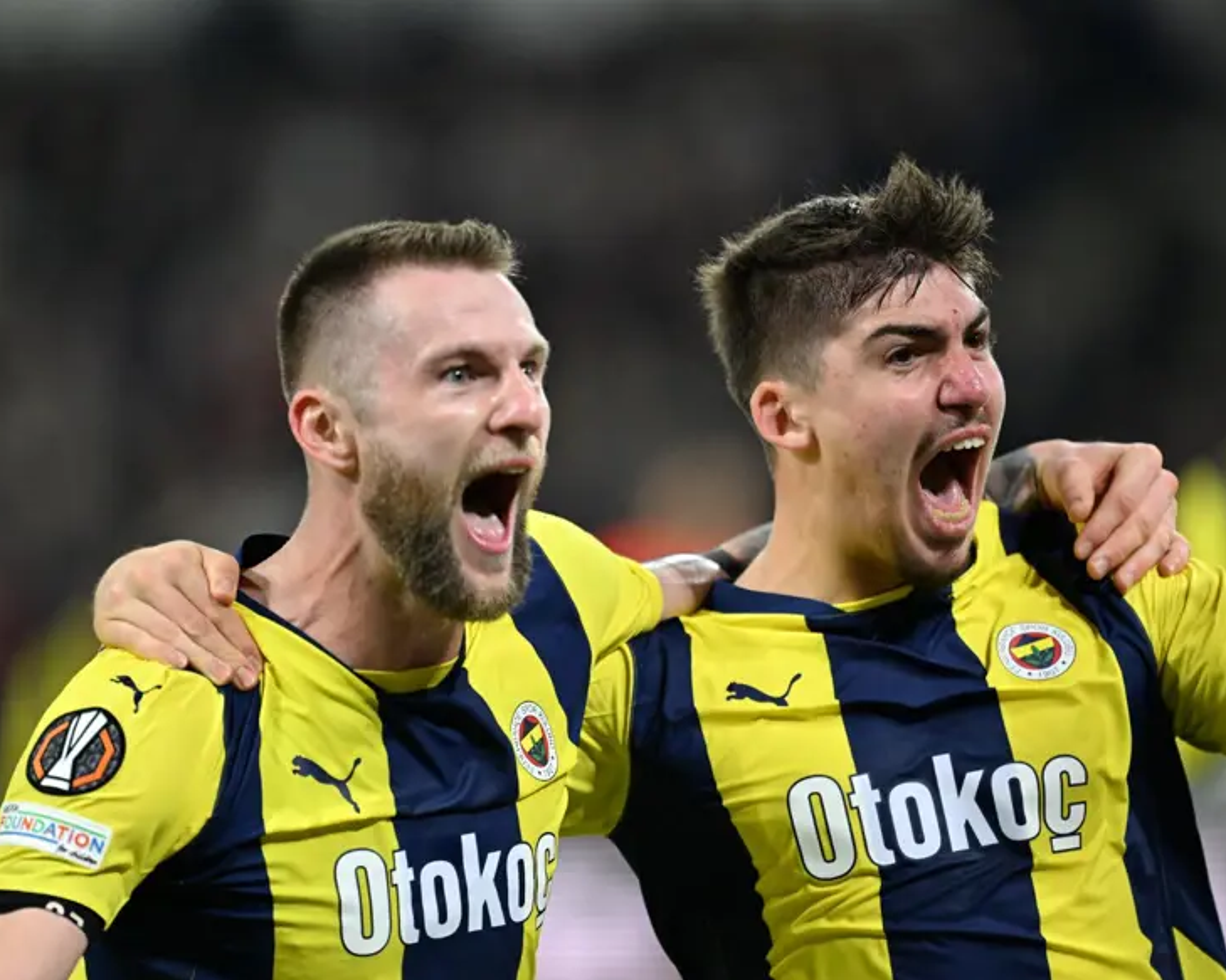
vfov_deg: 3.4
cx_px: 642
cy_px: 491
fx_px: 16435
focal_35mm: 453
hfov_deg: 4.3
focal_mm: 400
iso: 2000
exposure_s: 1/2500
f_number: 2.8
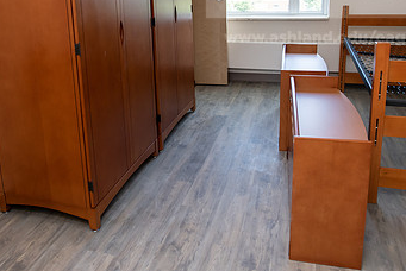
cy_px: 62
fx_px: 384
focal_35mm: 34
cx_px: 170
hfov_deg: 55.5
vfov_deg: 37.8
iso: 400
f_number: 3.5
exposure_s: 1/250
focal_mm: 20
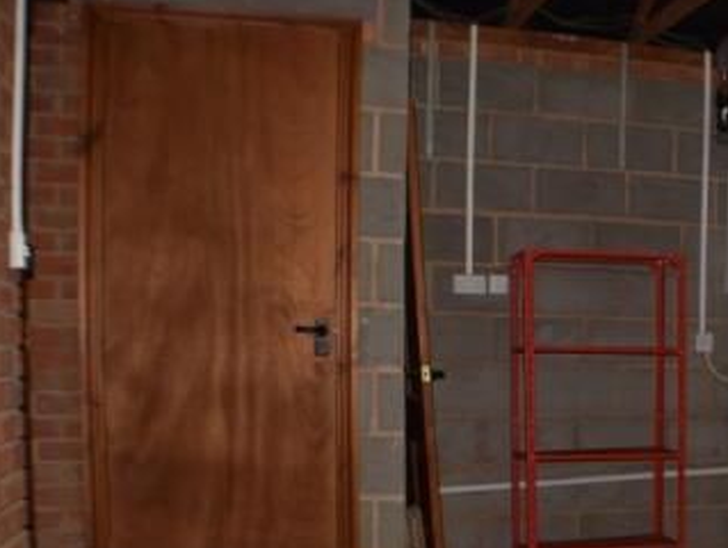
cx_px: 697
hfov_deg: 26.2
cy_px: 487
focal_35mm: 71
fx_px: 1495
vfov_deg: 20.4
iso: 125
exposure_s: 1/60
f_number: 7.1
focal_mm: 24
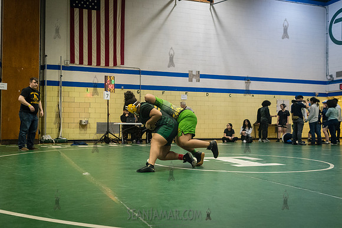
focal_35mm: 37
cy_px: 114
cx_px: 165
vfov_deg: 35.7
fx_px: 355
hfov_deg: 51.5
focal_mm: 35
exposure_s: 1/400
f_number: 4
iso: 6400
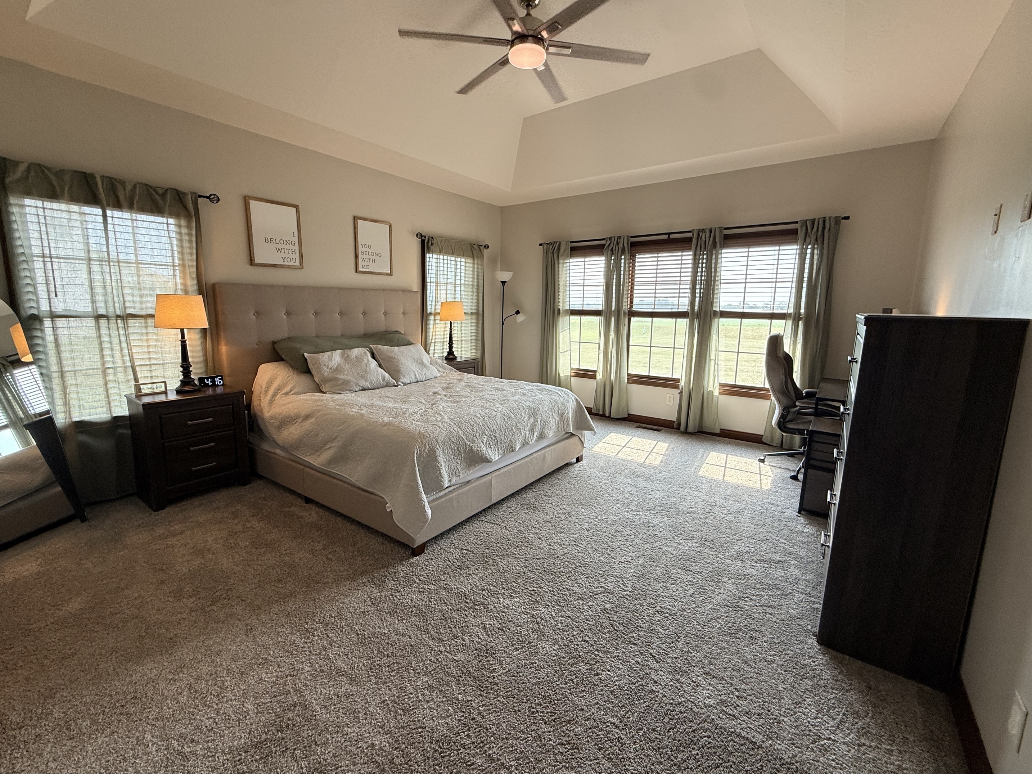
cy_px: 378
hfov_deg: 98.1
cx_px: 501
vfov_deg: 81.7
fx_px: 447
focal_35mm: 15
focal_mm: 2.22
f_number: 2.2
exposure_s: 1/99
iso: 80
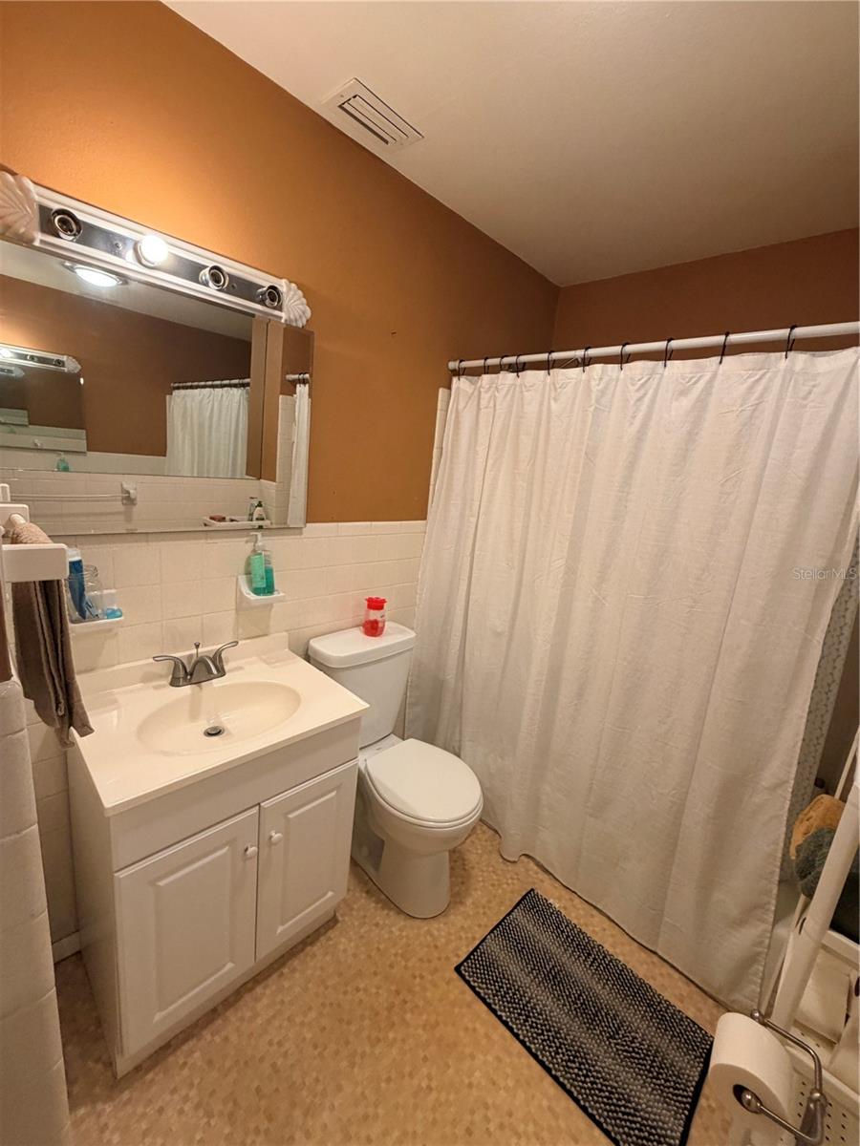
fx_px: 464
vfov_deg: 102.1
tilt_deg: -13.2
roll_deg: -6.2
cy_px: 573
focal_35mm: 14
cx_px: 430
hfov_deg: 85.7
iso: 200
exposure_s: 1/60
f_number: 2.2
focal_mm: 2.22
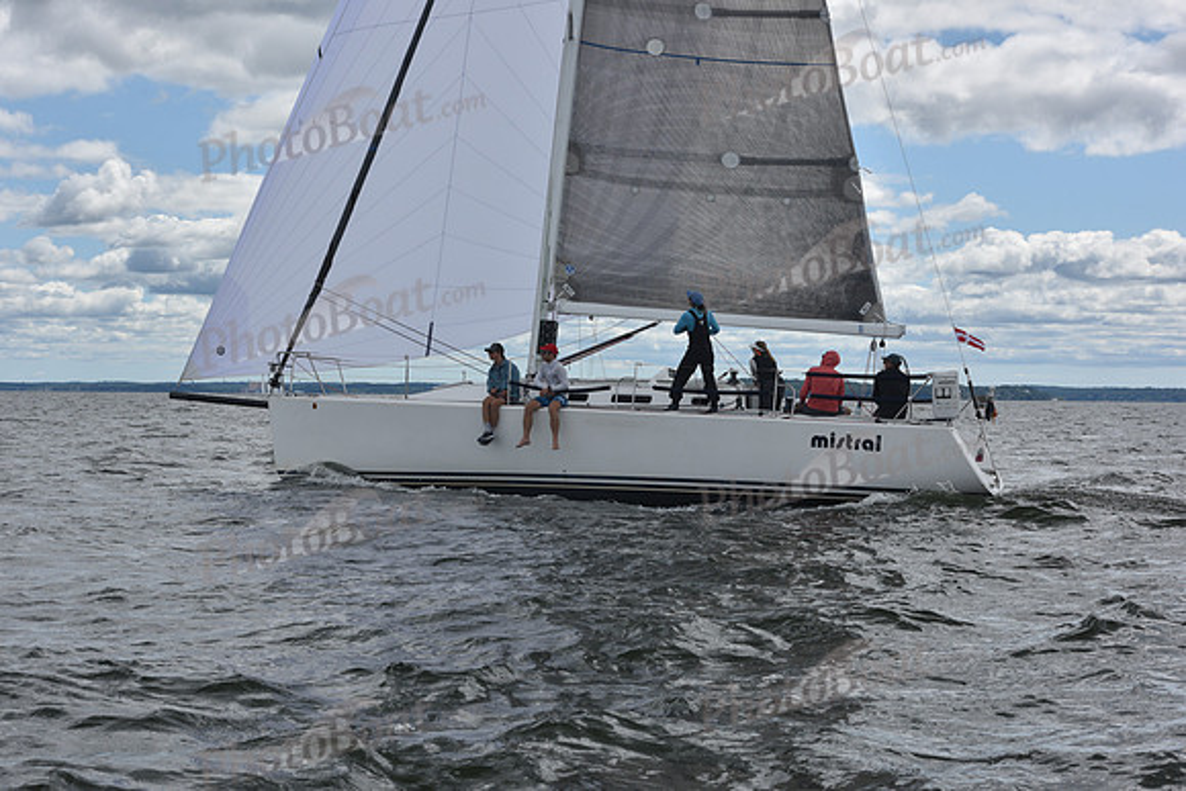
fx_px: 2307
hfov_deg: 28.8
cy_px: 396
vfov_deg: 19.5
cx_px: 593
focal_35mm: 70
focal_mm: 70
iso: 250
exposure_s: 1/800
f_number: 10
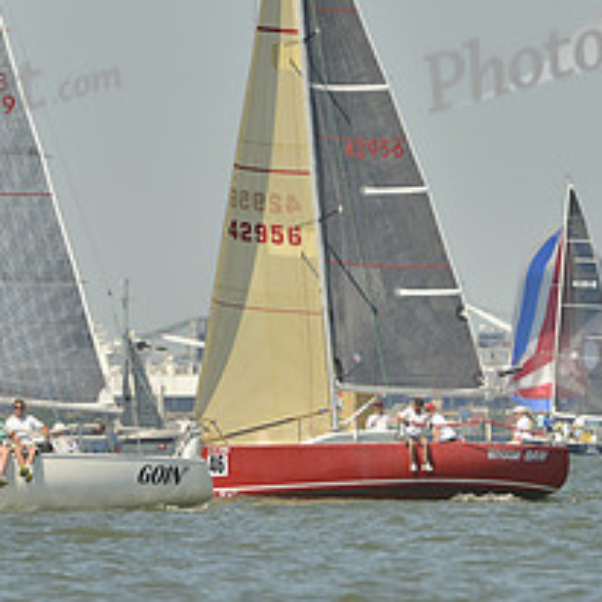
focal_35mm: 910
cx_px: 275
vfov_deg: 1.9
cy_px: 229
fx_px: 17905
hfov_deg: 1.9
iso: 200
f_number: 7.1
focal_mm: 380
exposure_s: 1/1000
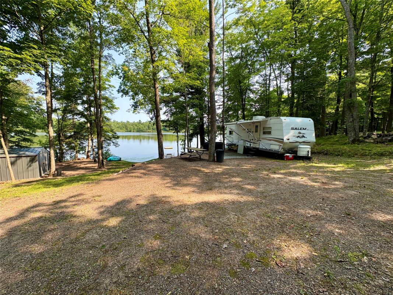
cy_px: 148
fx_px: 159
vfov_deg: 85.7
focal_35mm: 14
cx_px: 196
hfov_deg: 102.1
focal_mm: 2.22
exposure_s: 1/600
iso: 64
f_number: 2.2
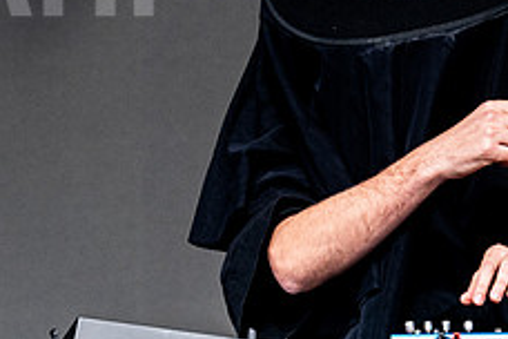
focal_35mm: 819
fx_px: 11556
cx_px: 427
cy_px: 72
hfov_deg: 2.5
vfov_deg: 1.7
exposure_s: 1/4000
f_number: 4.5
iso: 400
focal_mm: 200
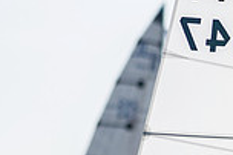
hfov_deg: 1.1
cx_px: 440
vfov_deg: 0.8
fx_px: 11683
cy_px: 232
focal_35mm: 1807
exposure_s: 1/4000
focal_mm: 300
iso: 200
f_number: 5
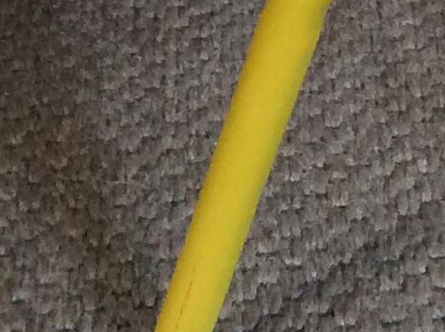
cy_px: -239
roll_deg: -0.2
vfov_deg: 8.1
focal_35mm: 178
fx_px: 2285
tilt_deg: -31.1
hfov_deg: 10.9
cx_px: 572
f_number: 2.4
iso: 160
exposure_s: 1/25
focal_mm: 3.3
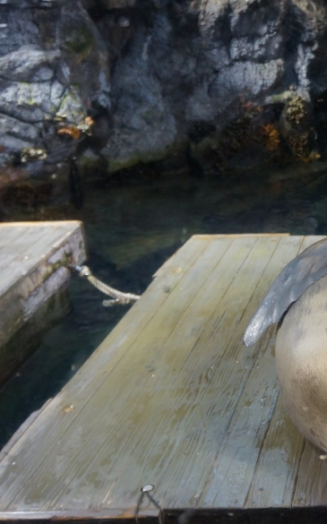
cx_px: 428
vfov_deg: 42.6
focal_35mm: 47
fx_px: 671
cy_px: 246
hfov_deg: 24.0
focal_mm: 18
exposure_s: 1/160
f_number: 4
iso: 1250
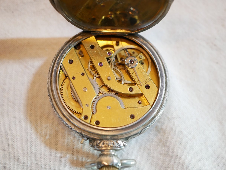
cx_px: 113
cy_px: 85
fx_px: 392
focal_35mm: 60
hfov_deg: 32.2
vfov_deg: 24.4
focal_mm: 30
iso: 800
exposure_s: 1/250
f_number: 3.5
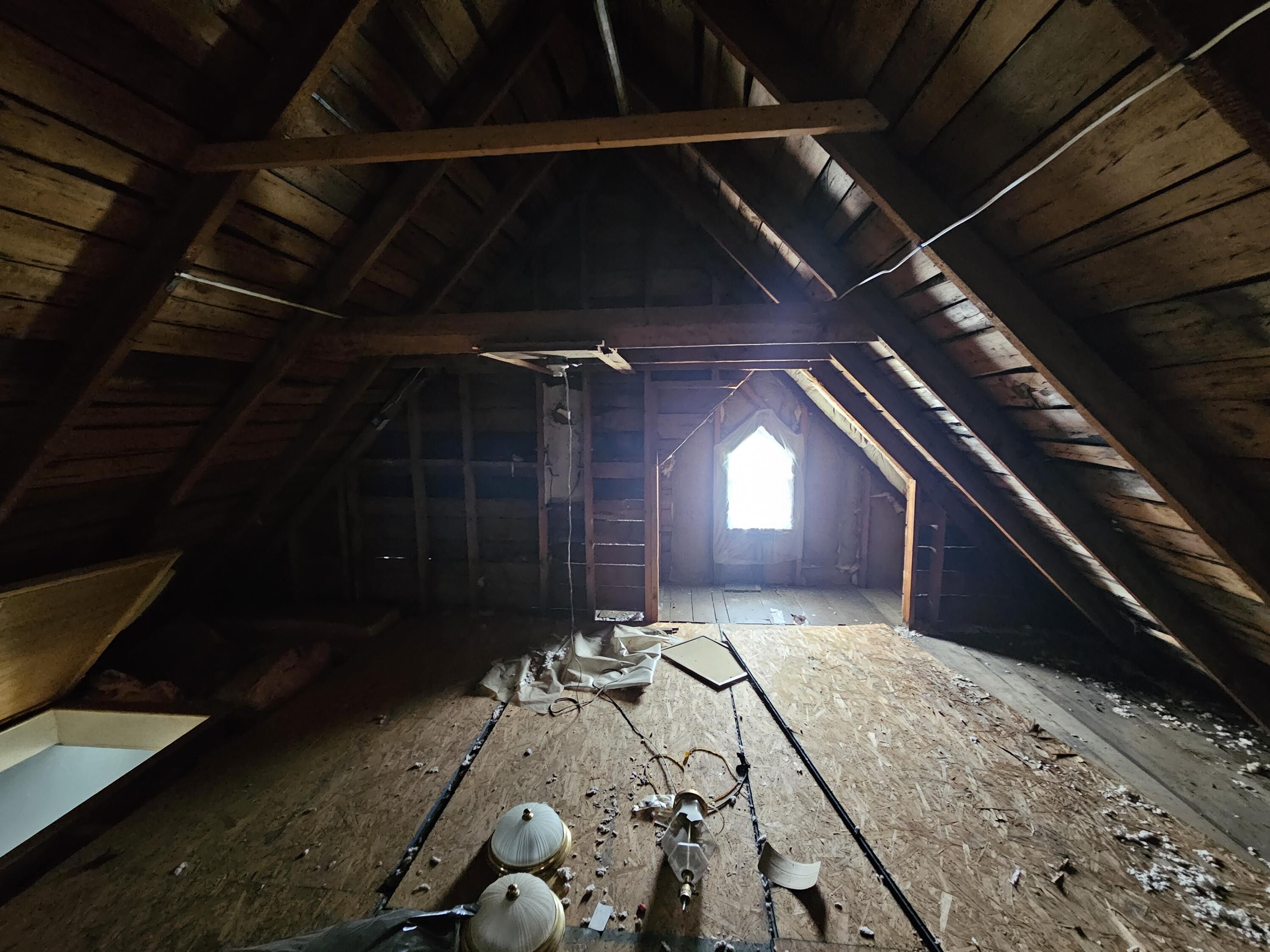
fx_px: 477
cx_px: 635
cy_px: 476
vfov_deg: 89.9
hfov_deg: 106.2
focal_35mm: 13
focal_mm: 2.2
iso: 1250
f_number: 2.2
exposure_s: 1/24
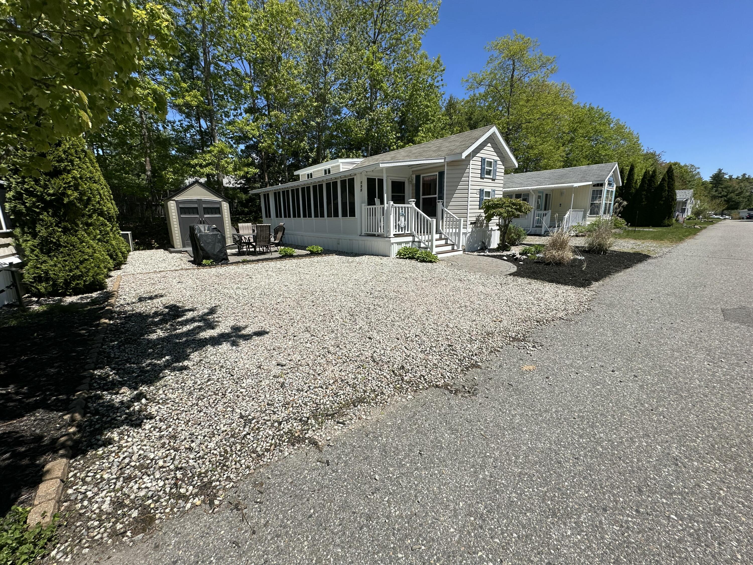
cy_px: 282
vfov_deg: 85.7
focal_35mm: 14
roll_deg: +1.4
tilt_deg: -12.2
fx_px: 305
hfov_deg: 102.1
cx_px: 376
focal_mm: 2.22
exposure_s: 1/2353
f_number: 2.2
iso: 50
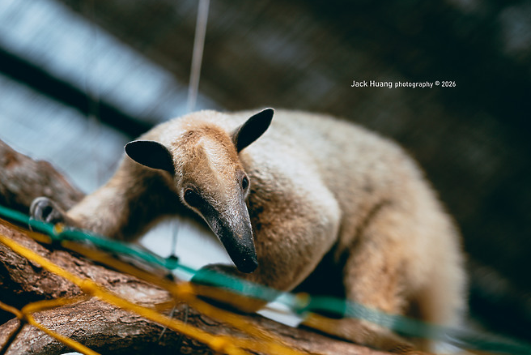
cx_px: 244
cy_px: 203
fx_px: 1490
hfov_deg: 20.2
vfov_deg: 13.6
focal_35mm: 101
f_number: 1.8
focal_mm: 85
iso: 125
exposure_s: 1/2500
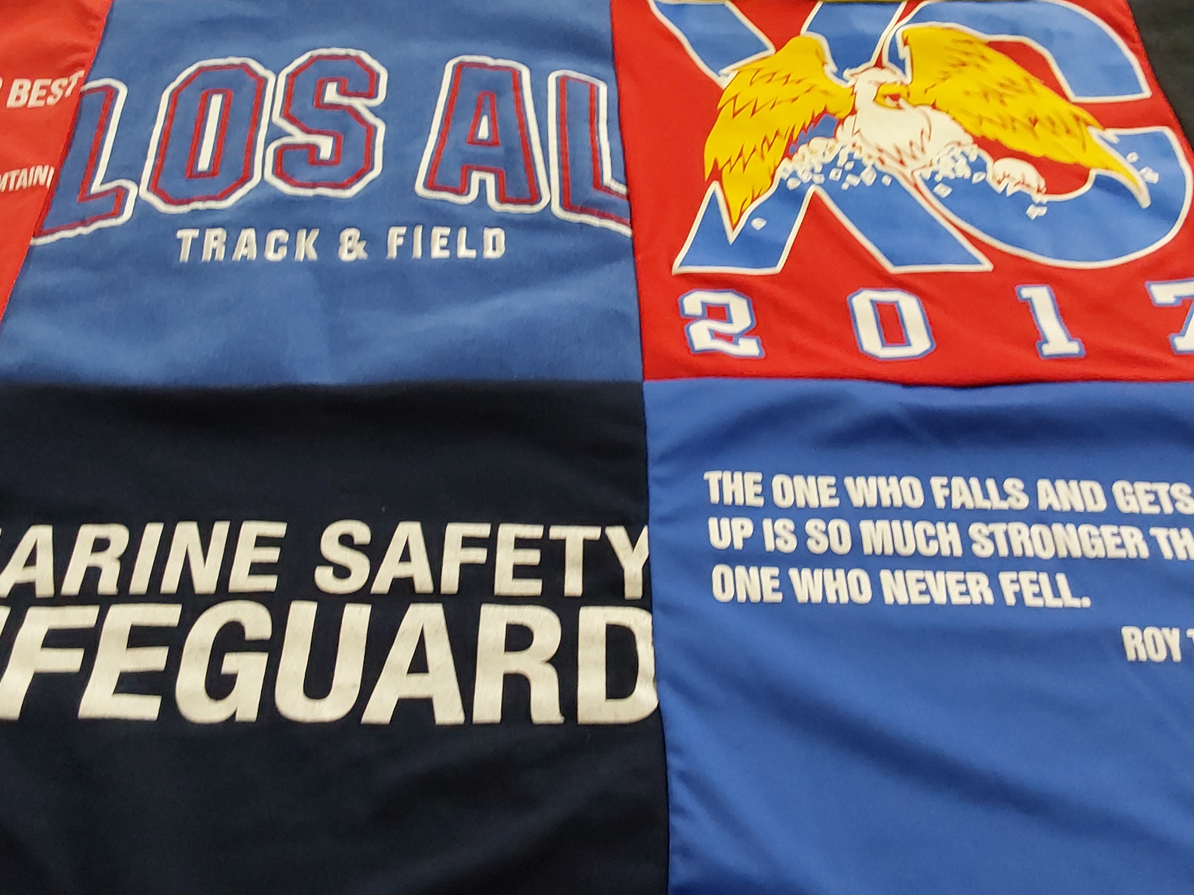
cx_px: 557
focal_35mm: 42
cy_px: 269
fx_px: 1449
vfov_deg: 33.9
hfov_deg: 44.8
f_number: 1.9
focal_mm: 2.91
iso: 160
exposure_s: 1/60
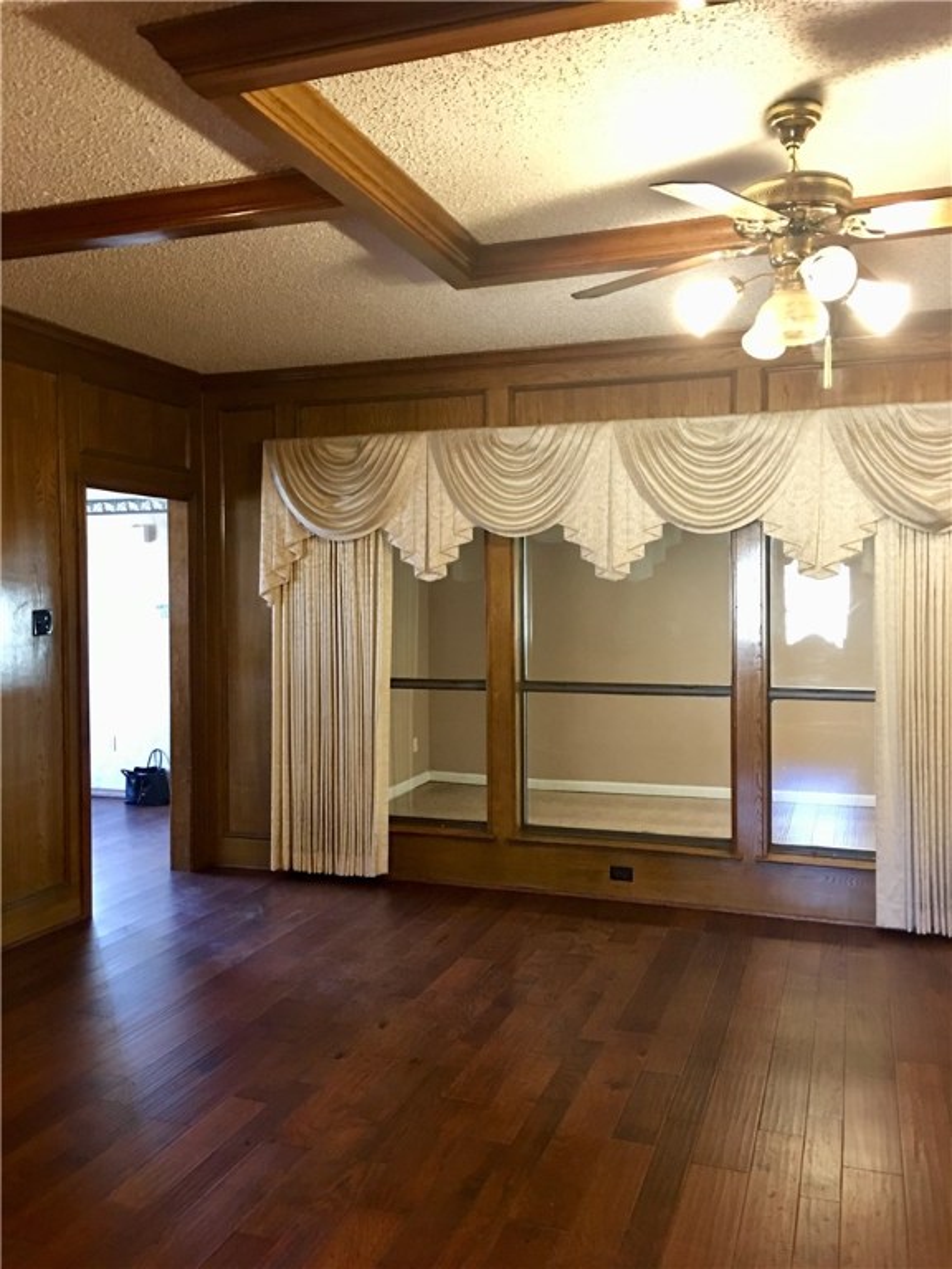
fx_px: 1063
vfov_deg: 61.7
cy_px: 634
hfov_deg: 48.2
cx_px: 476
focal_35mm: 29
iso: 64
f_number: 2.2
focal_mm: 4.15
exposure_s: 1/4
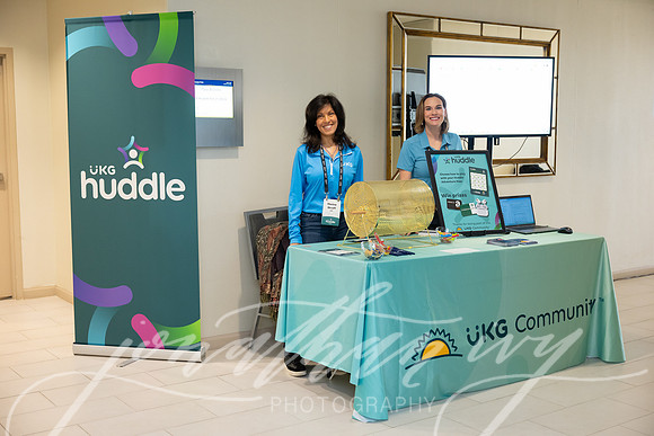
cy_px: 218
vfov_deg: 30.5
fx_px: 799
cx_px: 327
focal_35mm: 44
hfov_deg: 44.5
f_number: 3.2
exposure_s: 1/60
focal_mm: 44
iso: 2000
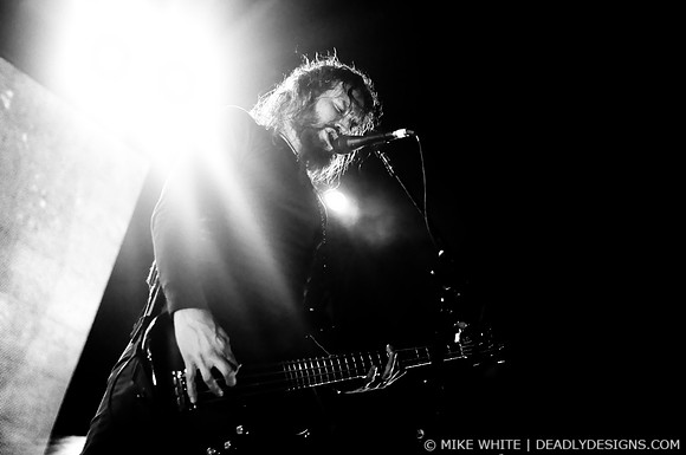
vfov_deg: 29.8
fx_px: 856
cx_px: 343
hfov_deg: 43.7
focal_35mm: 45
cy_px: 228
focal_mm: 30
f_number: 2.2
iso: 1000
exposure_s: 1/160
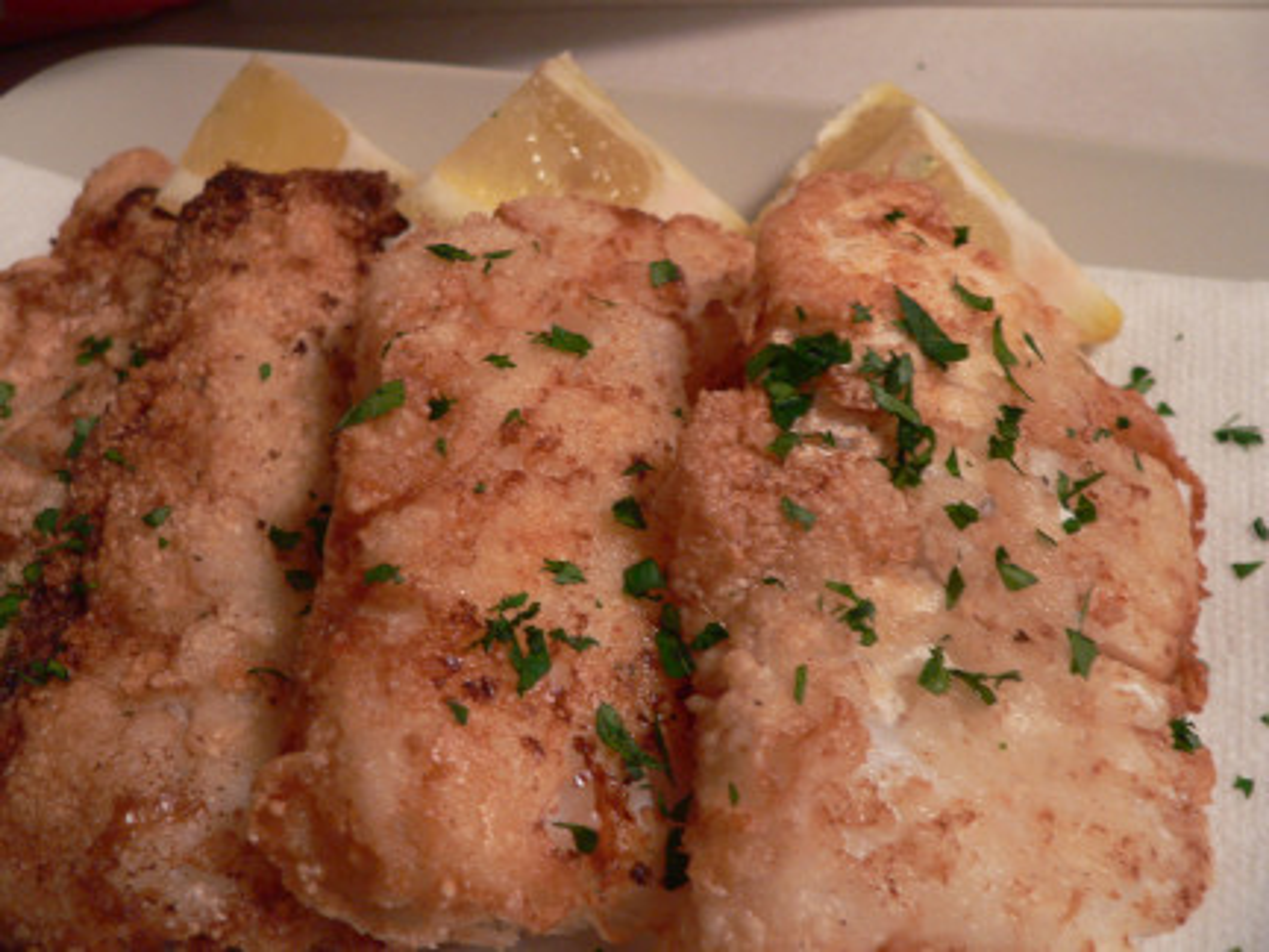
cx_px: 634
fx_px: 1320
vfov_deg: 39.7
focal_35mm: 36
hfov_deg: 51.4
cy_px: 476
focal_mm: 6
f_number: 2.8
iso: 200
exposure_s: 1/6
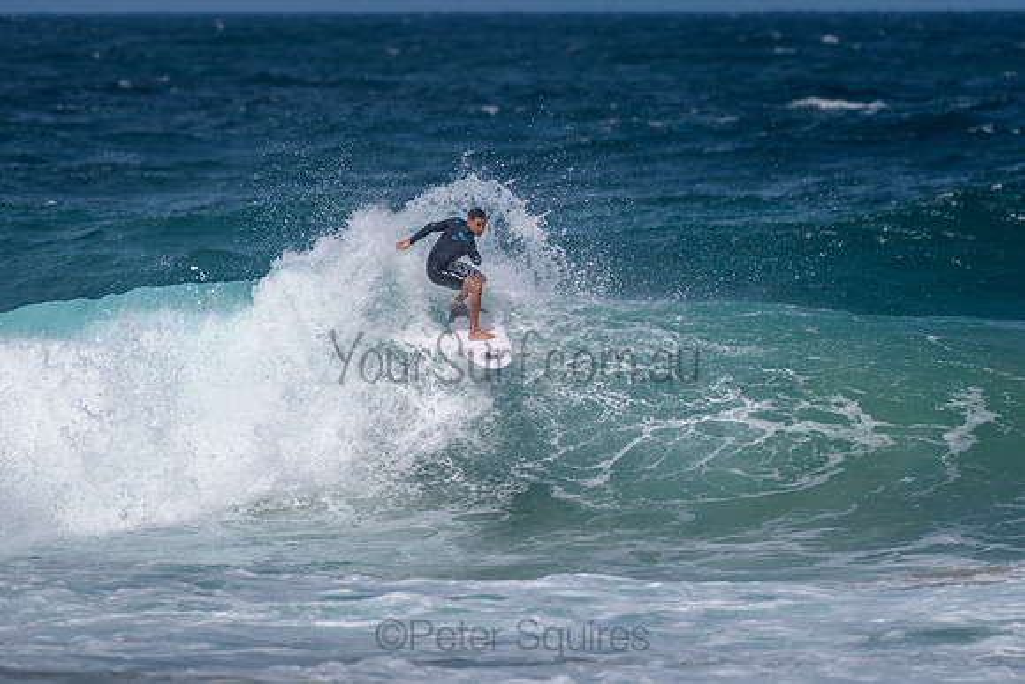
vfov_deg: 2.2
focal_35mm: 613
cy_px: 264
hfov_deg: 3.4
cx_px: 575
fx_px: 17467
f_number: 5.6
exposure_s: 1/2000
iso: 72
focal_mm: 500
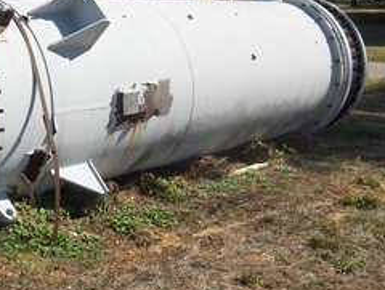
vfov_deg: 22.6
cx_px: 122
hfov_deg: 29.5
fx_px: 724
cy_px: 92
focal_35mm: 65
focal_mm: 8
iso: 100
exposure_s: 1/820
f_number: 4.8
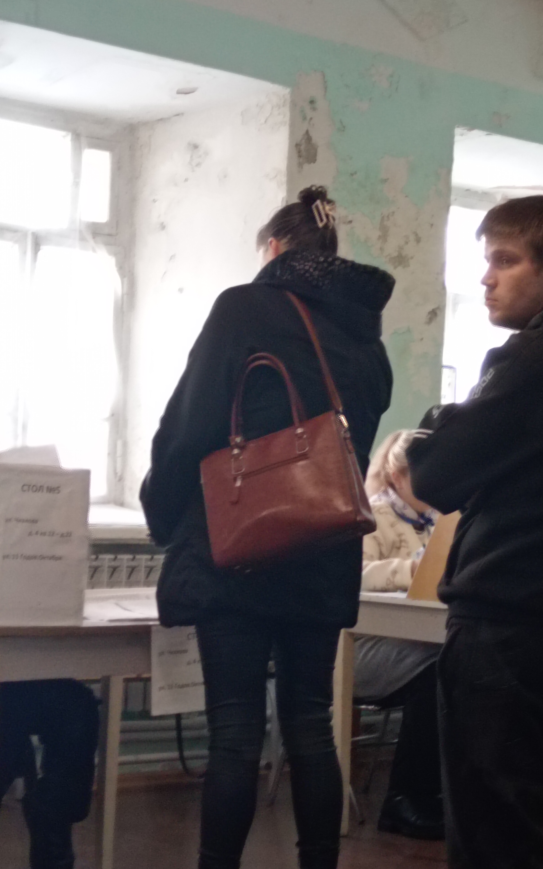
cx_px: 457
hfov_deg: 15.6
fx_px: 1965
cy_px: 444
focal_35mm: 83
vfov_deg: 24.9
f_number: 1.9
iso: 588
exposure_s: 1/50
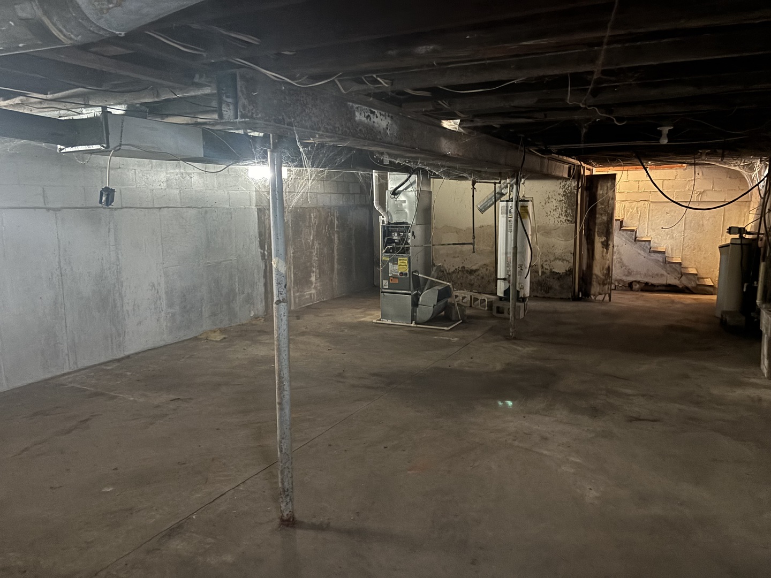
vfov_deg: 53.1
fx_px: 579
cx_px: 386
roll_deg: +0.7
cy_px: 289
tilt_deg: -8.2
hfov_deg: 67.3
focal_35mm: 26
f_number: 1.6
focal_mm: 5.96
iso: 1000
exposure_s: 1/20
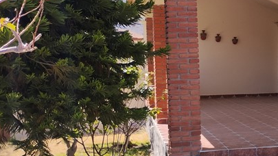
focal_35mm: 77
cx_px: 347
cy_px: 90
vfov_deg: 15.7
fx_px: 568
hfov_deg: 24.5
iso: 100
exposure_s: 1/339
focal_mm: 4.27
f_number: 1.8
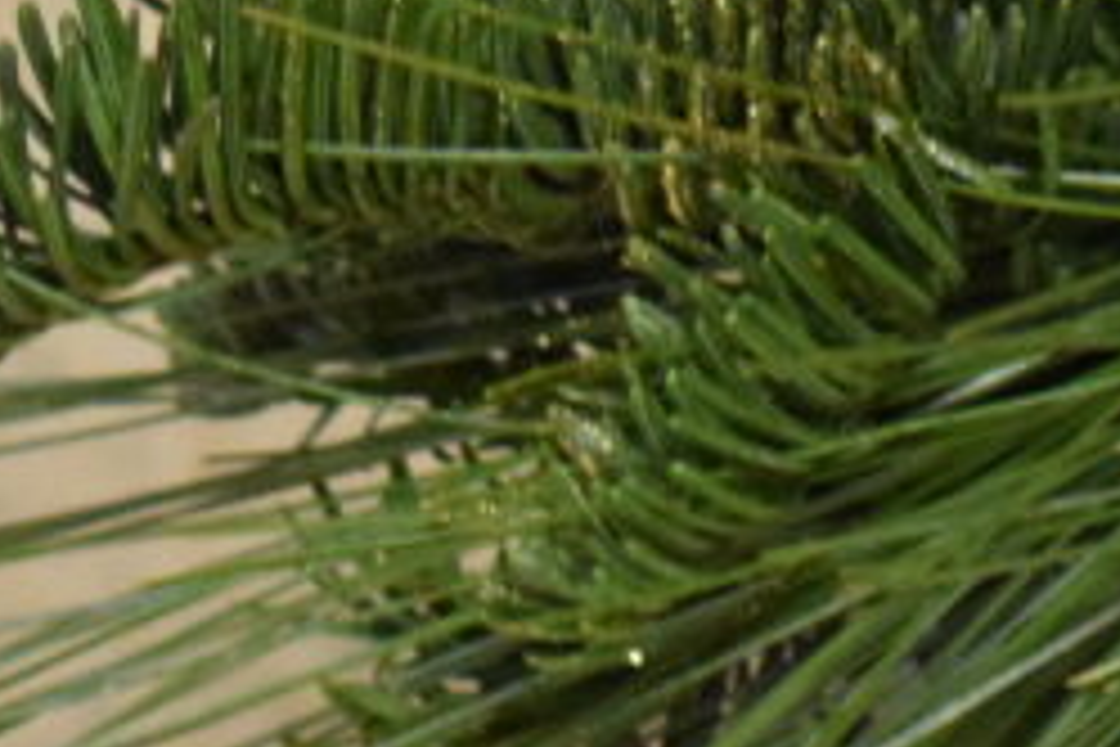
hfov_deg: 5.1
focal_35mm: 397
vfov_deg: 3.4
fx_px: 12363
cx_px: 2141
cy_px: -711
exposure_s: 1/60
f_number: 5.6
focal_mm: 55
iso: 4500
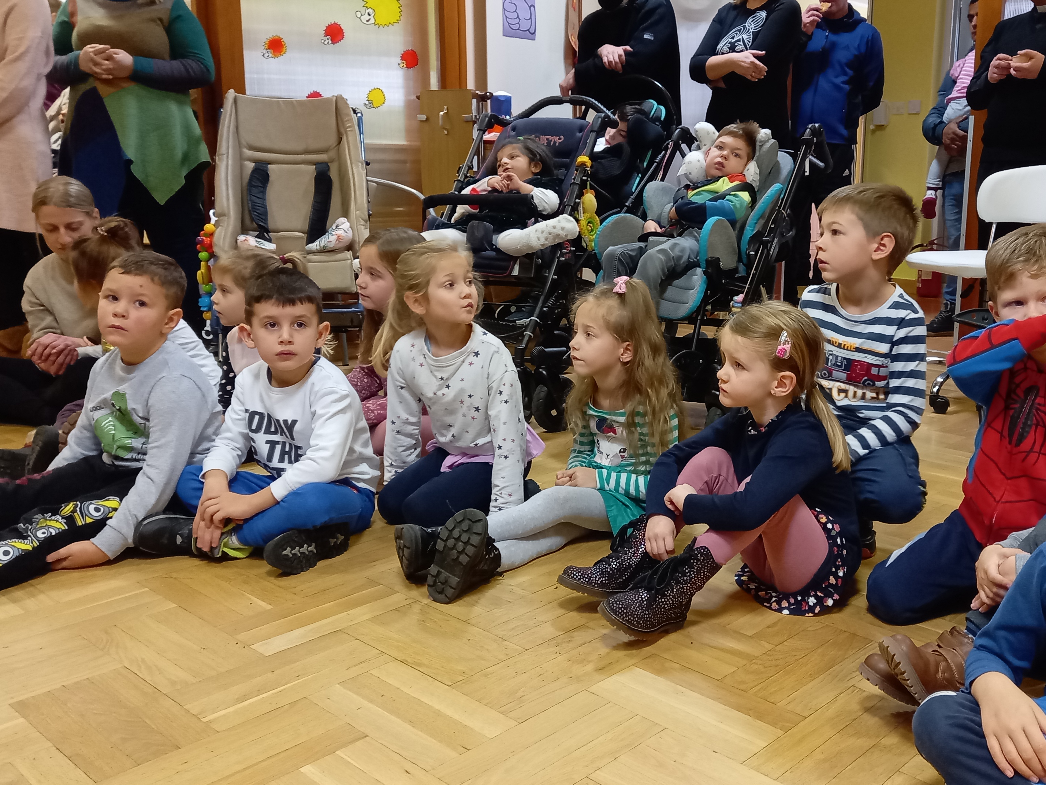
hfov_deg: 52.2
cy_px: 349
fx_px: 1058
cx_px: 643
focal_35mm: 35
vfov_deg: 40.6
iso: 320
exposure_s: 1/25
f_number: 2
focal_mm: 4.6
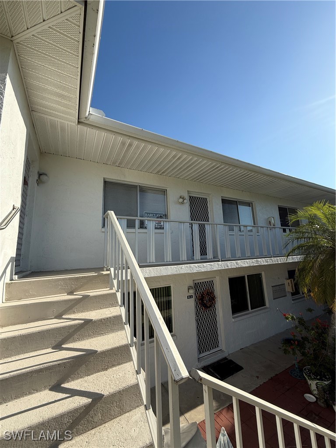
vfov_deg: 102.1
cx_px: 168
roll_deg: +1.5
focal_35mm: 14
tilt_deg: +10.3
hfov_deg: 85.7
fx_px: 181
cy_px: 224
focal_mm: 2.22
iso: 50
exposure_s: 1/2024
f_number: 2.2
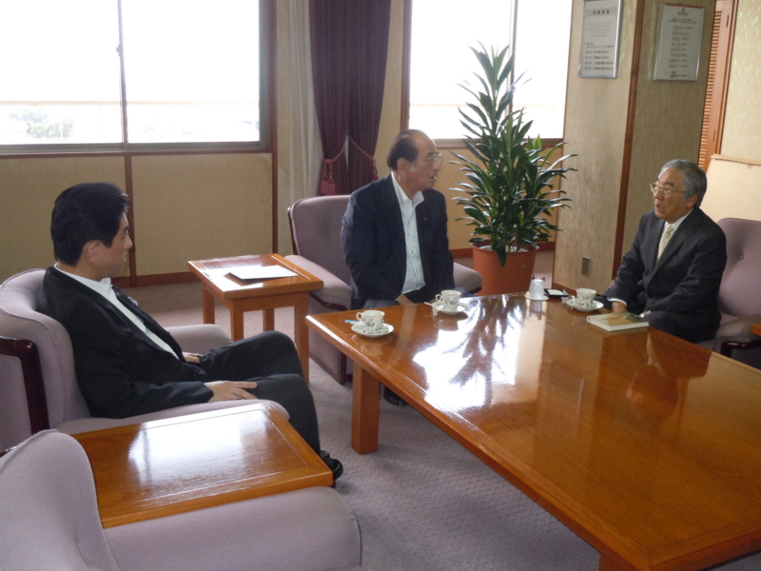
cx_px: 380
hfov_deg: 47.9
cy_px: 286
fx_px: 857
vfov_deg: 36.8
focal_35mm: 39
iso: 400
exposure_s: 1/60
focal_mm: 6.9
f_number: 4.3
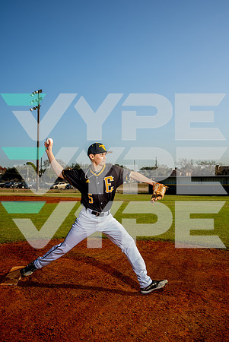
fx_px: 295
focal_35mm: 31
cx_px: 114
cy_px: 171
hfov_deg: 42.4
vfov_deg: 60.2
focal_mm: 31
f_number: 4
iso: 50
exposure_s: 1/640
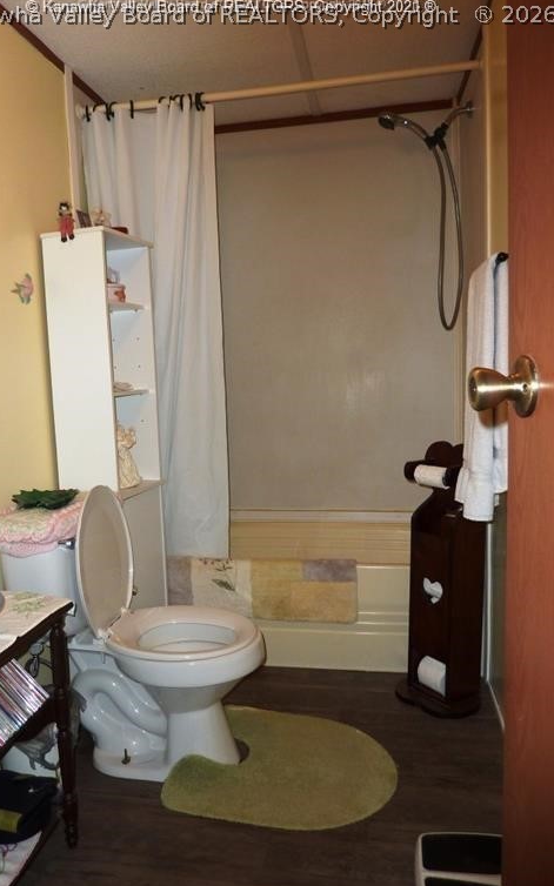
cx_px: 234
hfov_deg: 45.9
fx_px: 652
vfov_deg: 68.4
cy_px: 448
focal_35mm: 27
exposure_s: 1/30
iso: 100
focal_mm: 4.1
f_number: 3.3
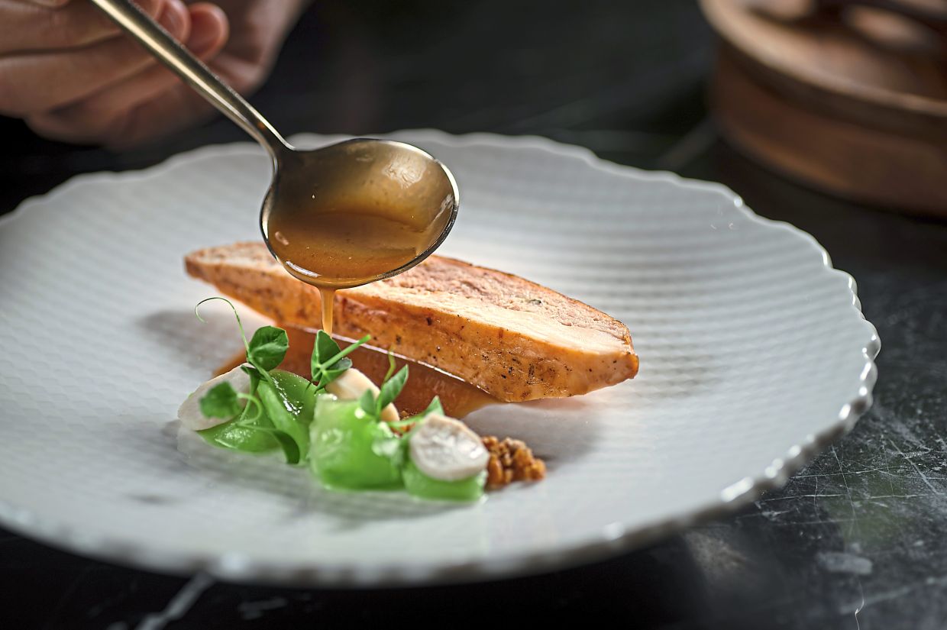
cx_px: 474
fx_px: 2366
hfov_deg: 22.6
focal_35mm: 90
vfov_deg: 15.2
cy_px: 315
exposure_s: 1/160
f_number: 5.6
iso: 160
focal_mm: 90
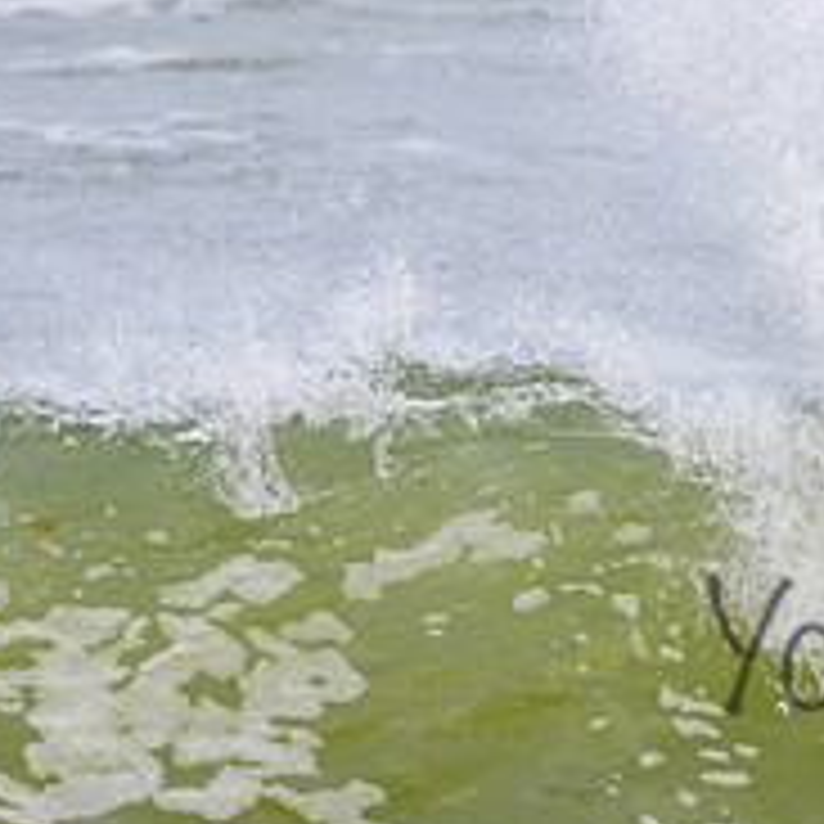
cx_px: 874
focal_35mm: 2646
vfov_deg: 0.7
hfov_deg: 0.7
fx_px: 71260
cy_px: 512
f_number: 11
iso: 1000
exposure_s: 1/2000
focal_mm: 800
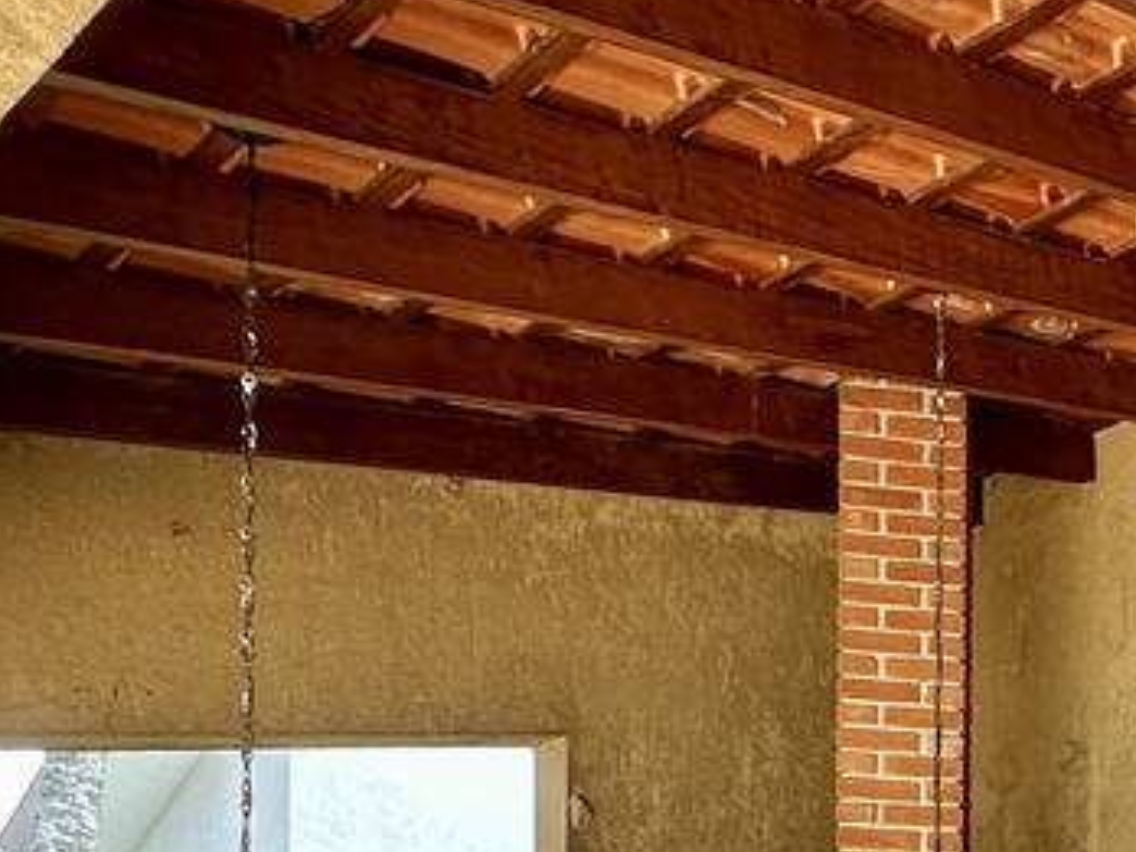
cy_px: 1400
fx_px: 1903
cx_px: 1400
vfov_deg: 20.3
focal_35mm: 58
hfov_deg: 28.4
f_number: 2.2
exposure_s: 1/123
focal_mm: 2.22
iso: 40
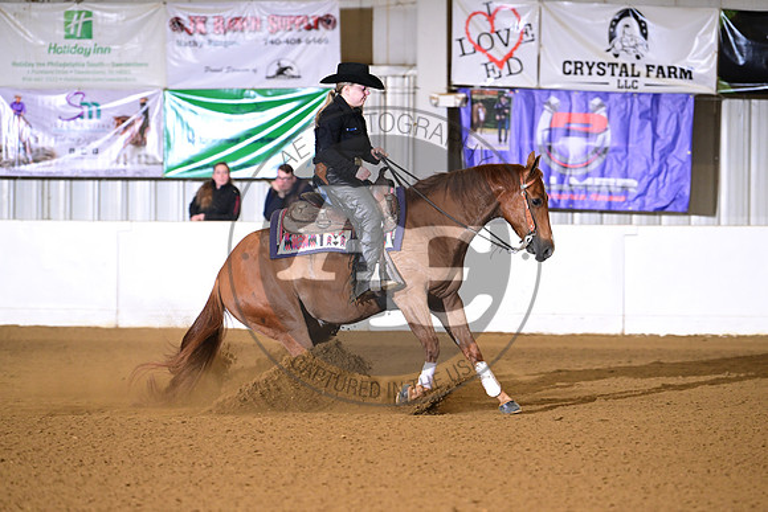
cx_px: 384
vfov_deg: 6.9
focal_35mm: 200
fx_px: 4267
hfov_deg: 10.3
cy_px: 256
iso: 2500
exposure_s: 1/200
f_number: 4
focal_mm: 200
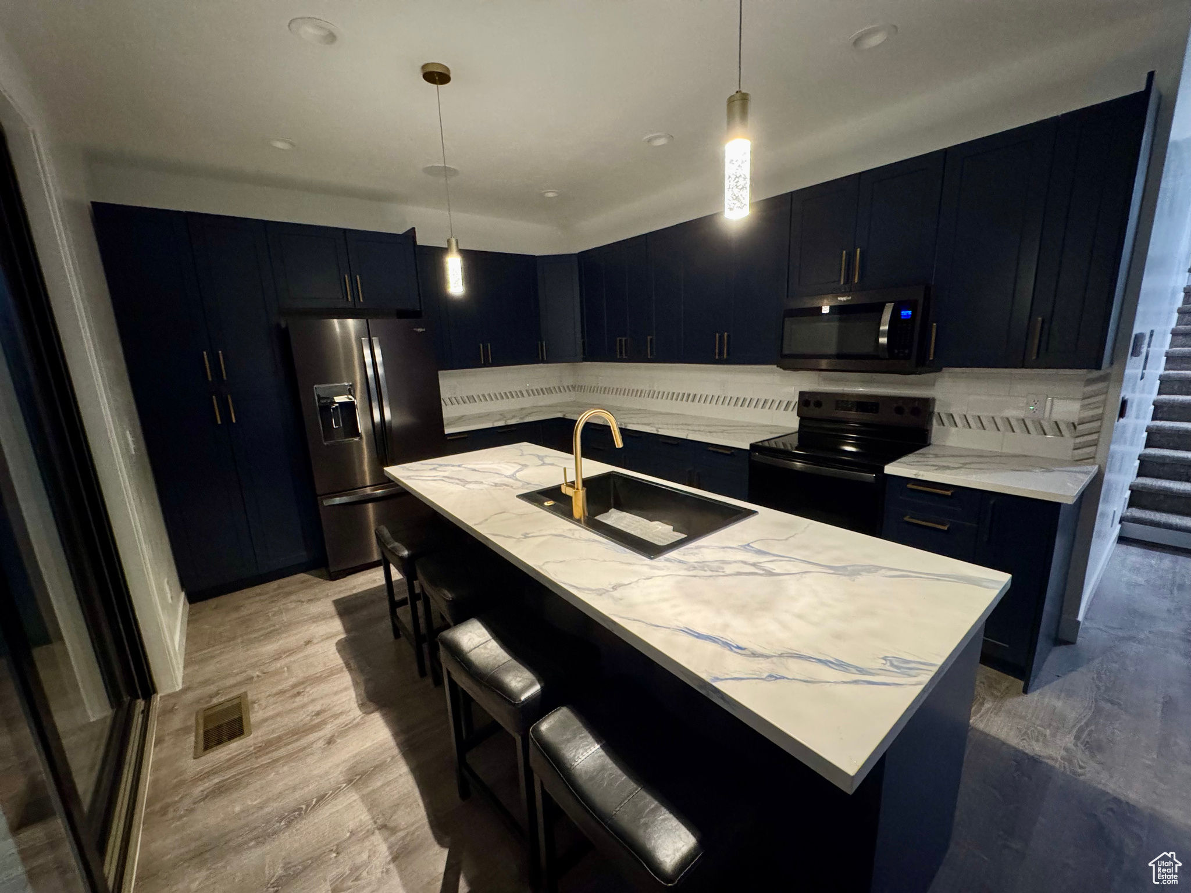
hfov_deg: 102.1
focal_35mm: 14
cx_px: 596
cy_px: 446
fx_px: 482
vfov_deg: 85.7
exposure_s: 1/60
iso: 640
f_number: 2.2
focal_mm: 2.22
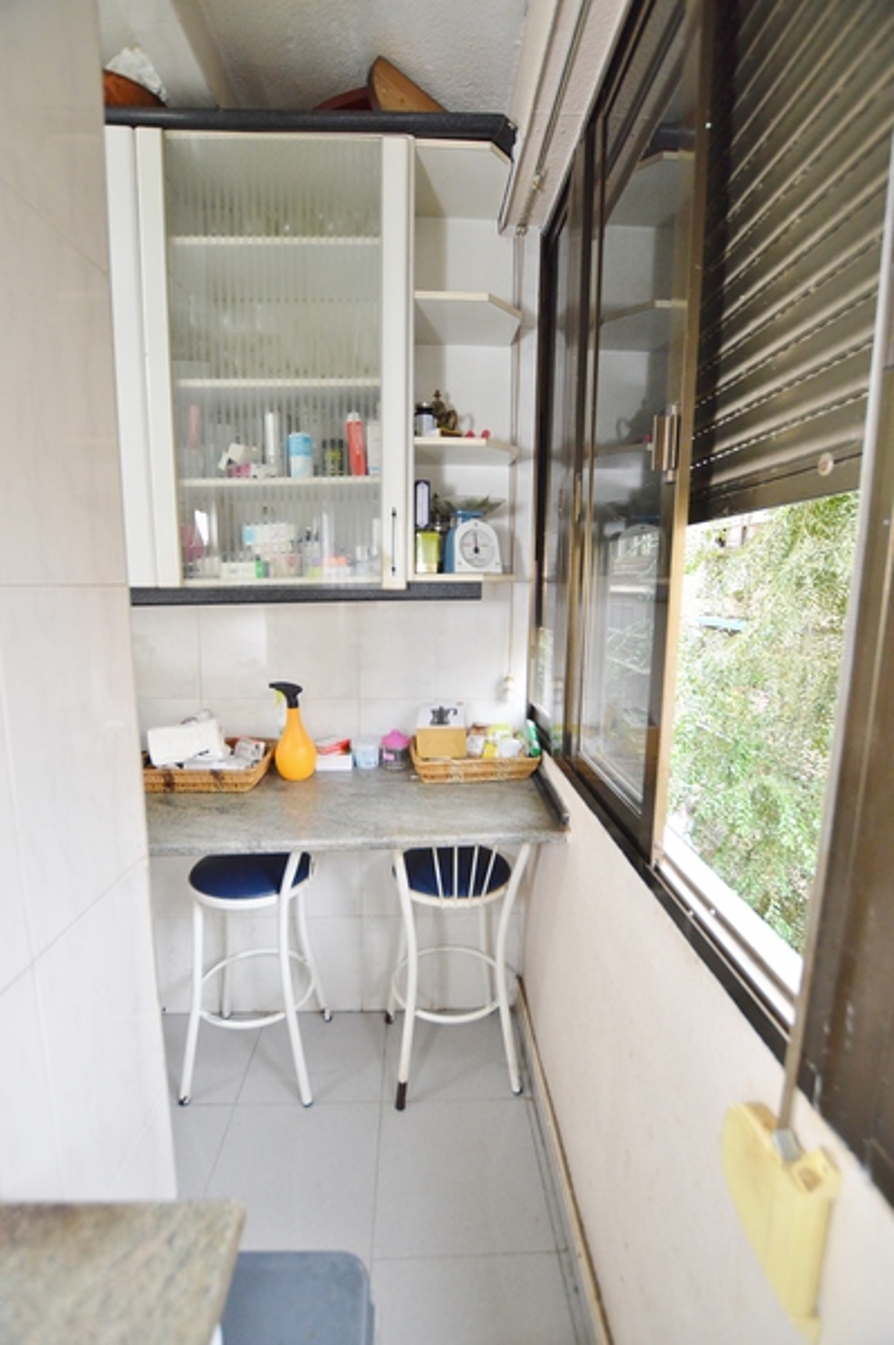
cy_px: 672
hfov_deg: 77.2
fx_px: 560
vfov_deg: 100.4
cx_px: 447
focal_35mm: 15
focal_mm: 10
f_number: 3.5
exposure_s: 1/60
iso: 800
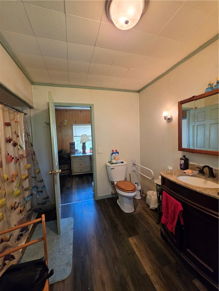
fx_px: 110
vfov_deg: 106.2
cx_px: 110
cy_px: 146
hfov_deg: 89.9
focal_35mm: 13
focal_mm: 2.2
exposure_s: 1/120
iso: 320
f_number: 1.9
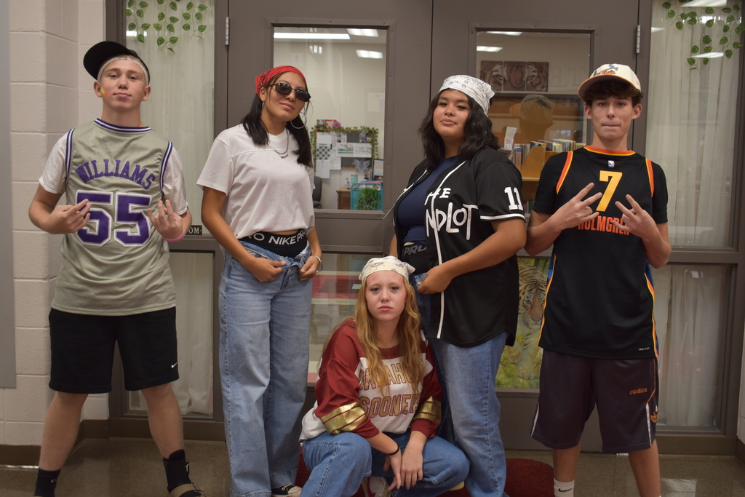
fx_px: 900
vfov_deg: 30.9
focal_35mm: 44
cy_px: 248
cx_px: 372
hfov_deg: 45.0
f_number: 4.2
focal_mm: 29
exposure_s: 1/30
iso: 400
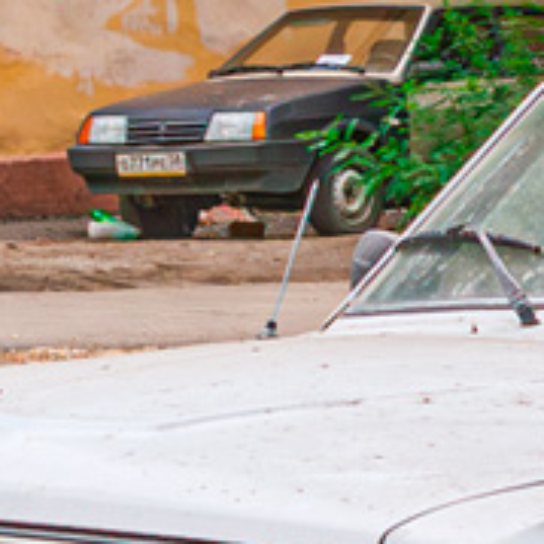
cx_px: 848
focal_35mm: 300
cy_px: 261
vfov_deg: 5.8
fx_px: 5331
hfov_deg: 5.8
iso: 400
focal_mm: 35
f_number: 8
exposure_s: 1/200
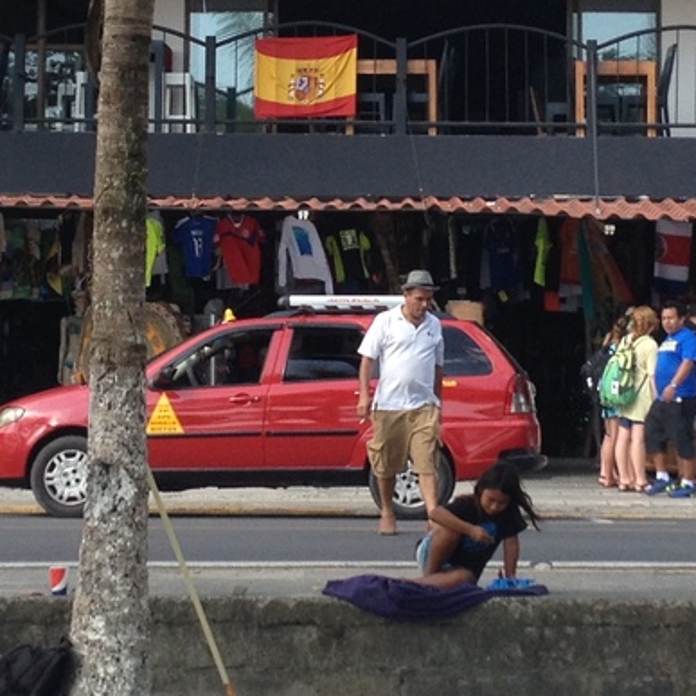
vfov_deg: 13.6
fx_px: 2912
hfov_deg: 13.6
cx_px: 387
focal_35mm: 128
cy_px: 201
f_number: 2.4
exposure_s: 1/536
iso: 50
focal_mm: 4.28
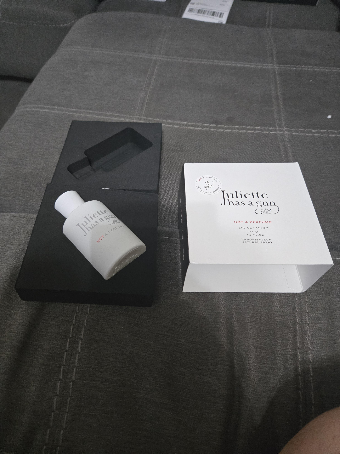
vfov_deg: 73.9
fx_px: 301
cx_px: 170
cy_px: 227
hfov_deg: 58.9
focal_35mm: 23
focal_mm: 5.4
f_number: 1.8
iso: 640
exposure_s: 1/60
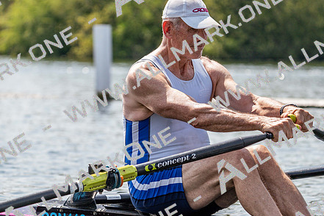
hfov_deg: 7.8
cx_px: 154
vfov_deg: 5.2
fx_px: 2367
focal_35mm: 263
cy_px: 125
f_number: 5.6
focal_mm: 200
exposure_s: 1/1600
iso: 200
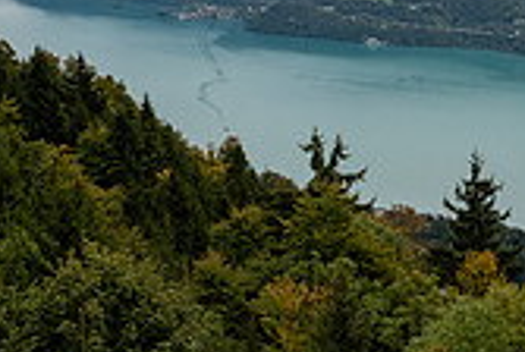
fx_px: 1519
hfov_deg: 18.3
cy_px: -20
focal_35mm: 104
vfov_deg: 13.0
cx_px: 673
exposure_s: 1/420
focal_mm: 20
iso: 320
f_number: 5
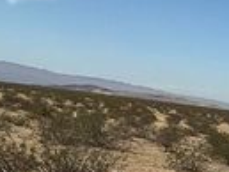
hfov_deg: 11.6
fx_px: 1020
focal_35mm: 154
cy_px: 284
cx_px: 446
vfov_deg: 9.3
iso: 25
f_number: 2.4
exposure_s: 1/2632
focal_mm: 3.3
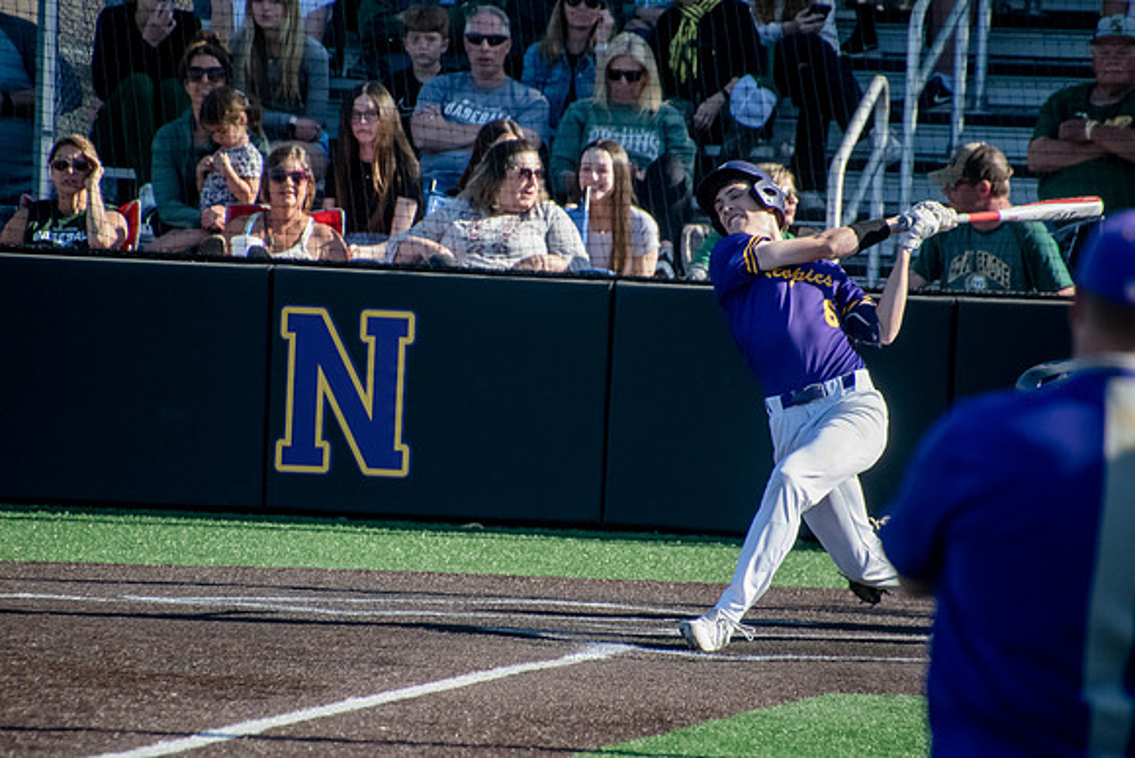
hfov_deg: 3.4
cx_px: 568
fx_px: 18920
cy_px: 379
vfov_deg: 2.3
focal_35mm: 600
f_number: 6.3
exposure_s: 1/2500
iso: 2500
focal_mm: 400
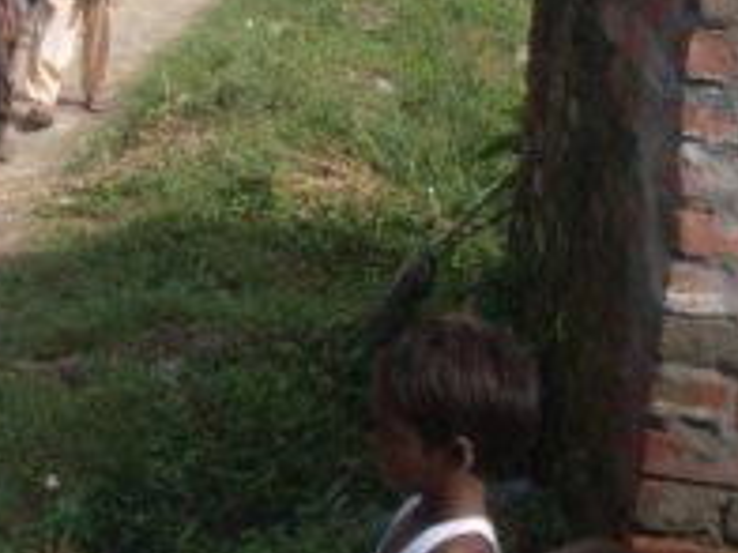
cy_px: -49
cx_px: 60
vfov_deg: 16.5
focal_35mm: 87
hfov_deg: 21.9
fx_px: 1855
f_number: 8.4
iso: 80
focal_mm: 6.3
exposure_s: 1/250
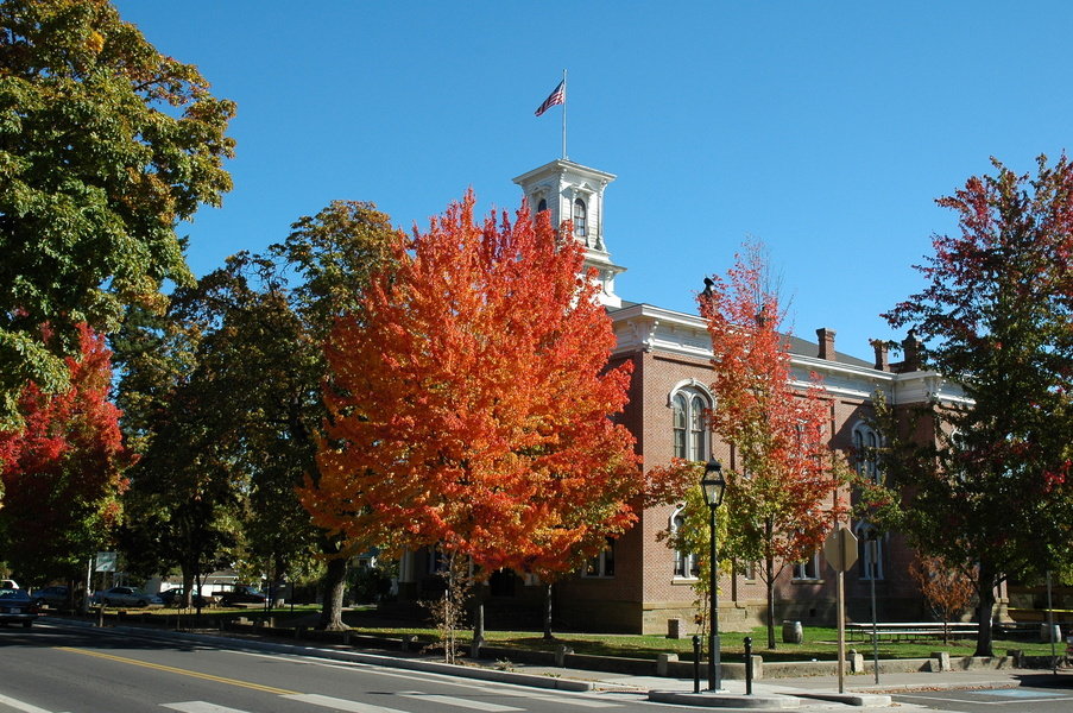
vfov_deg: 35.4
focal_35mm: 38
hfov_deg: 51.3
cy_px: 356
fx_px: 1116
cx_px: 536
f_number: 10
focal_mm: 25
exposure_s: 1/200
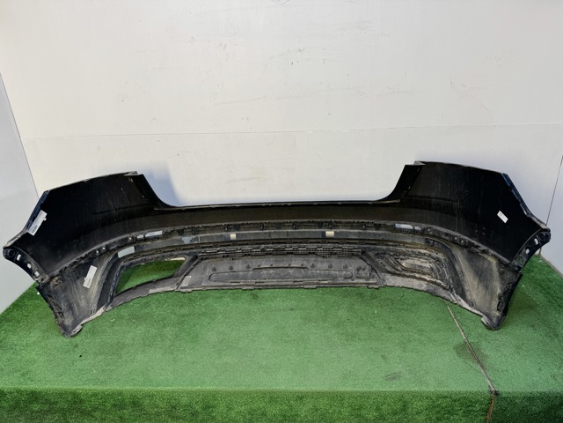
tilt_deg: -23.7
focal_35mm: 24
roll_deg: +2.4
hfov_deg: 71.6
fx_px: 390
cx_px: 282
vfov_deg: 56.8
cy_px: 212
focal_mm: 6.76
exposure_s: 1/141
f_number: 1.78
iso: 64
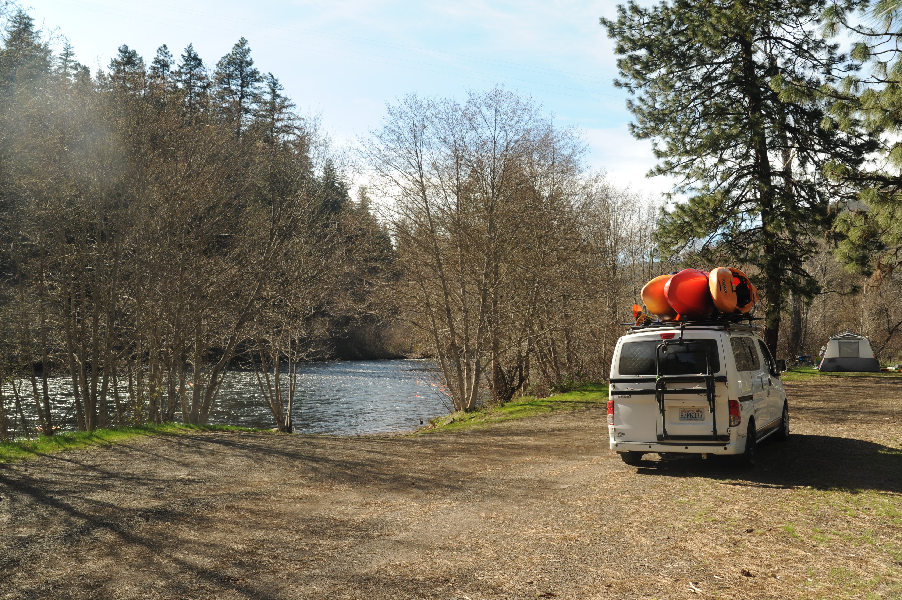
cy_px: 300
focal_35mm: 28
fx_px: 701
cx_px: 451
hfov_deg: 65.5
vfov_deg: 46.3
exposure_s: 1/125
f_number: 11
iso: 200
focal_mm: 28
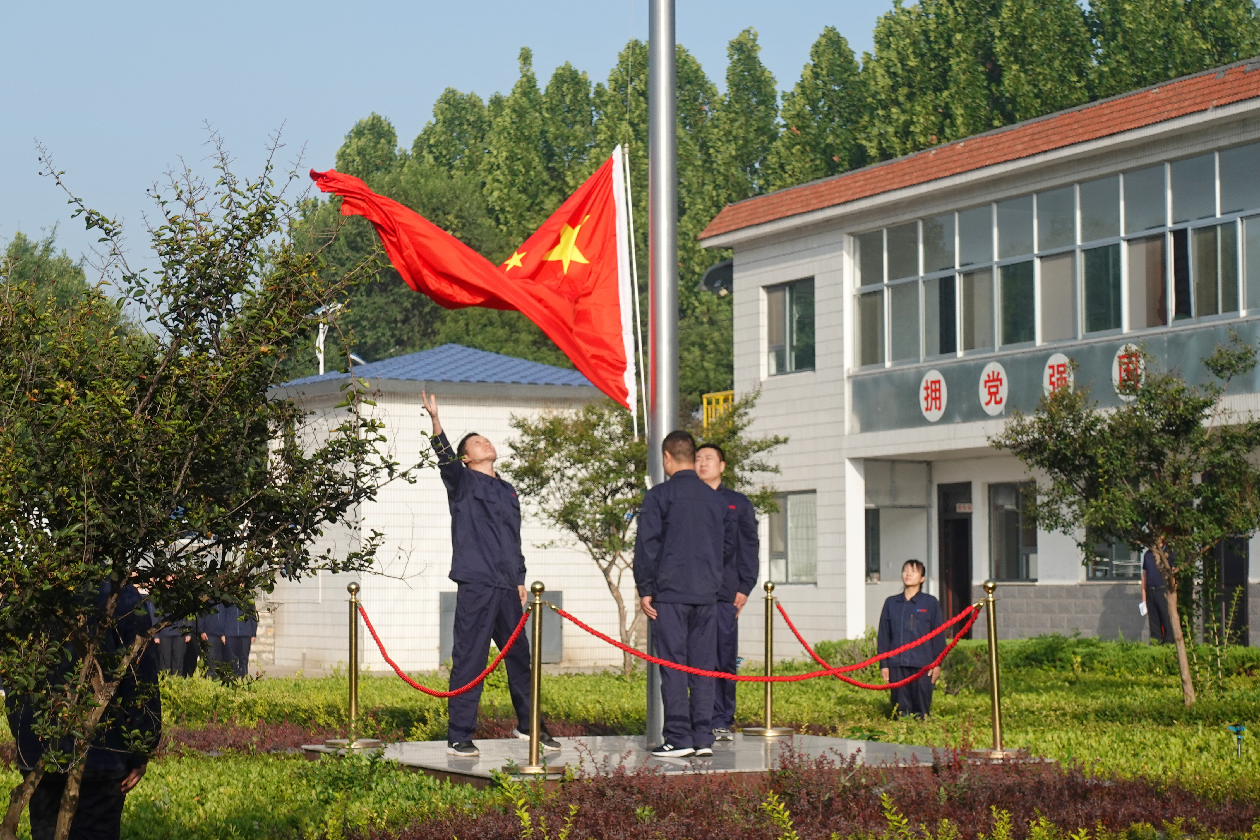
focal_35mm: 70
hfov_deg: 28.8
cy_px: 420
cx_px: 630
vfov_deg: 19.5
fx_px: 2450
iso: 125
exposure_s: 1/400
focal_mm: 25.7
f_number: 5.6
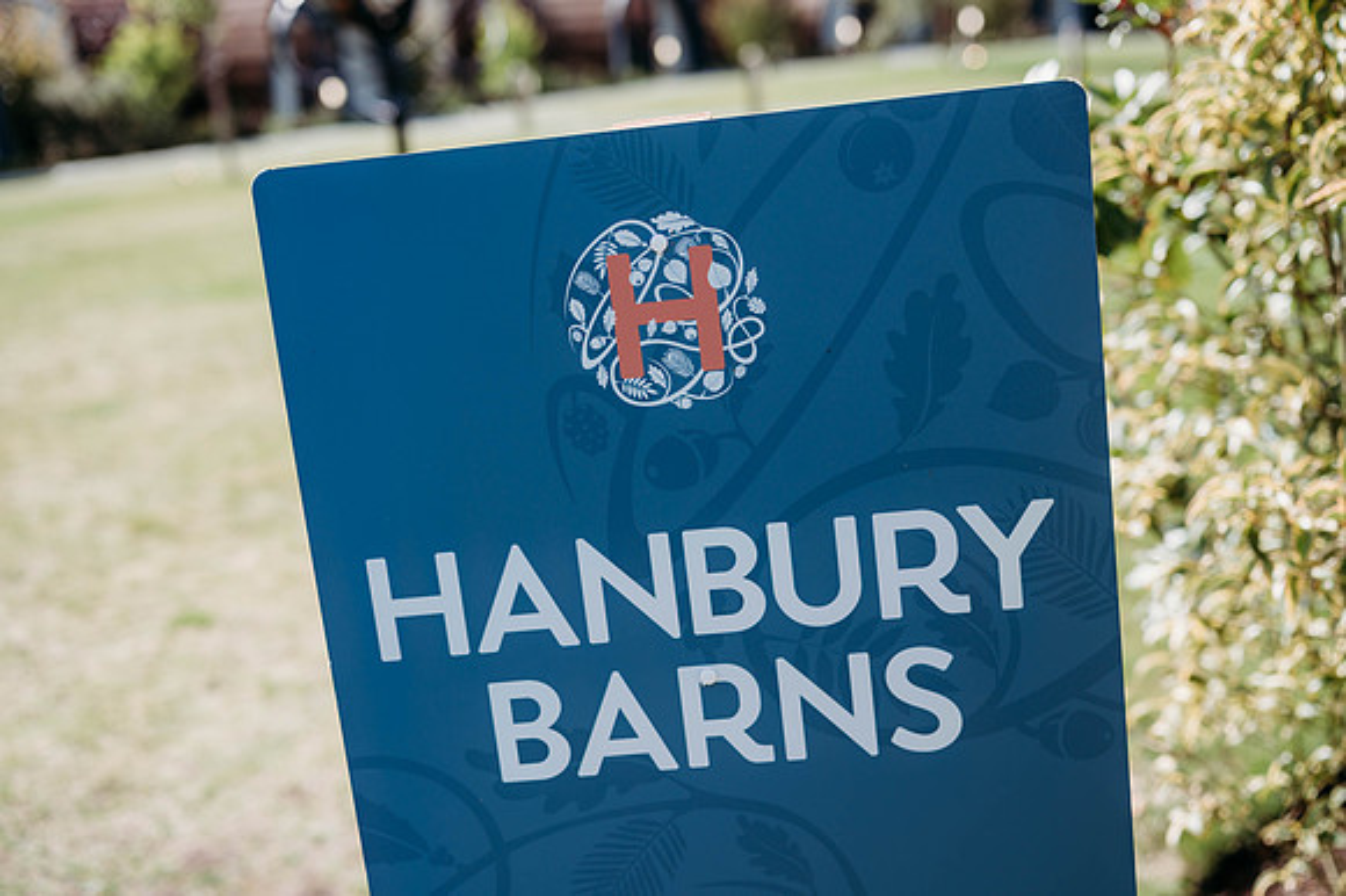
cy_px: 448
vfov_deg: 27.0
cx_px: 673
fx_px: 1868
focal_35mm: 50
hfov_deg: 39.6
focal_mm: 50
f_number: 2.5
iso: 100
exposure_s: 1/1250
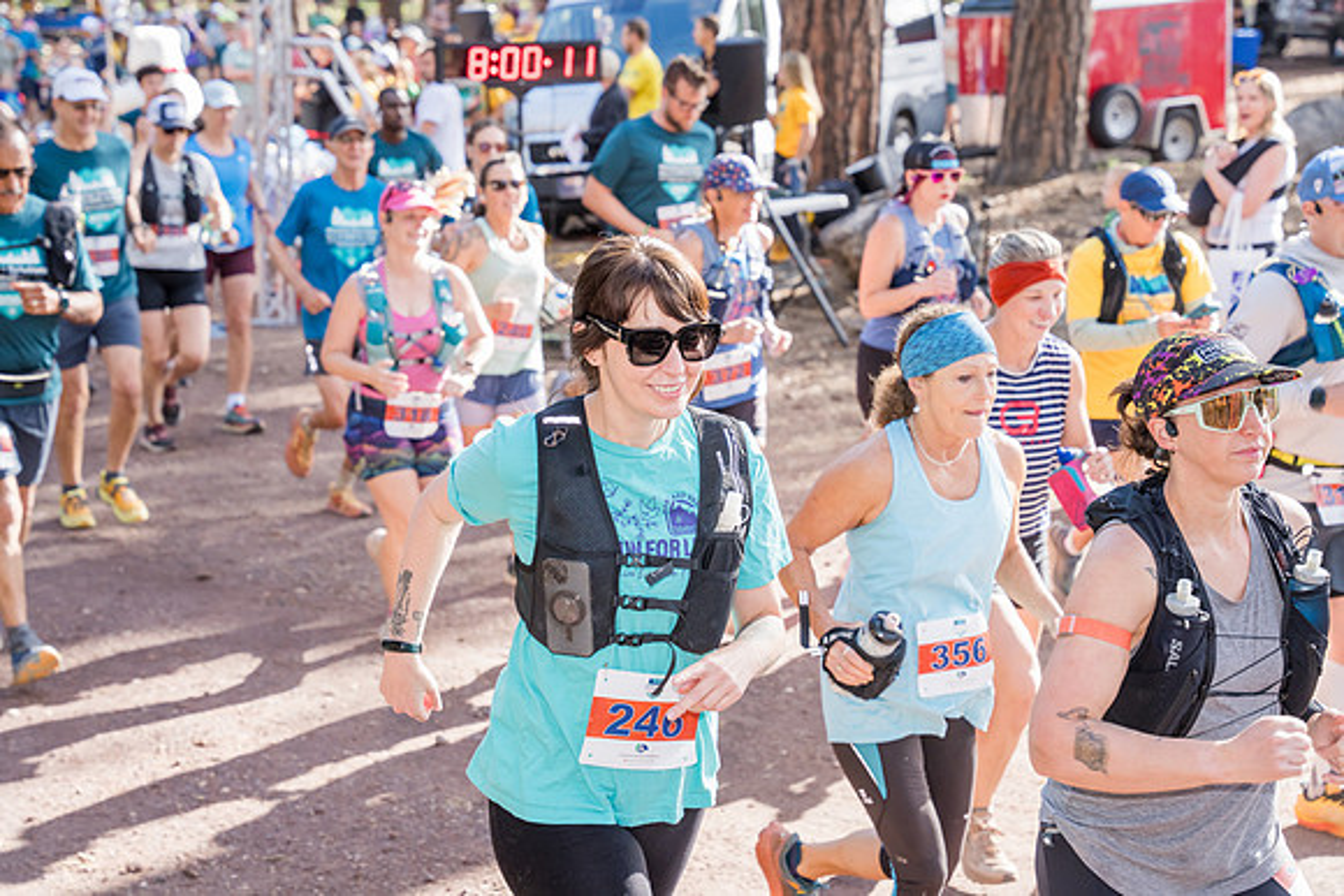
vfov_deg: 19.5
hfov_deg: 28.8
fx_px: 2614
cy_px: 448
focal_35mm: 70
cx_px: 672
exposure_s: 1/400
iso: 800
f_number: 5
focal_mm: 70
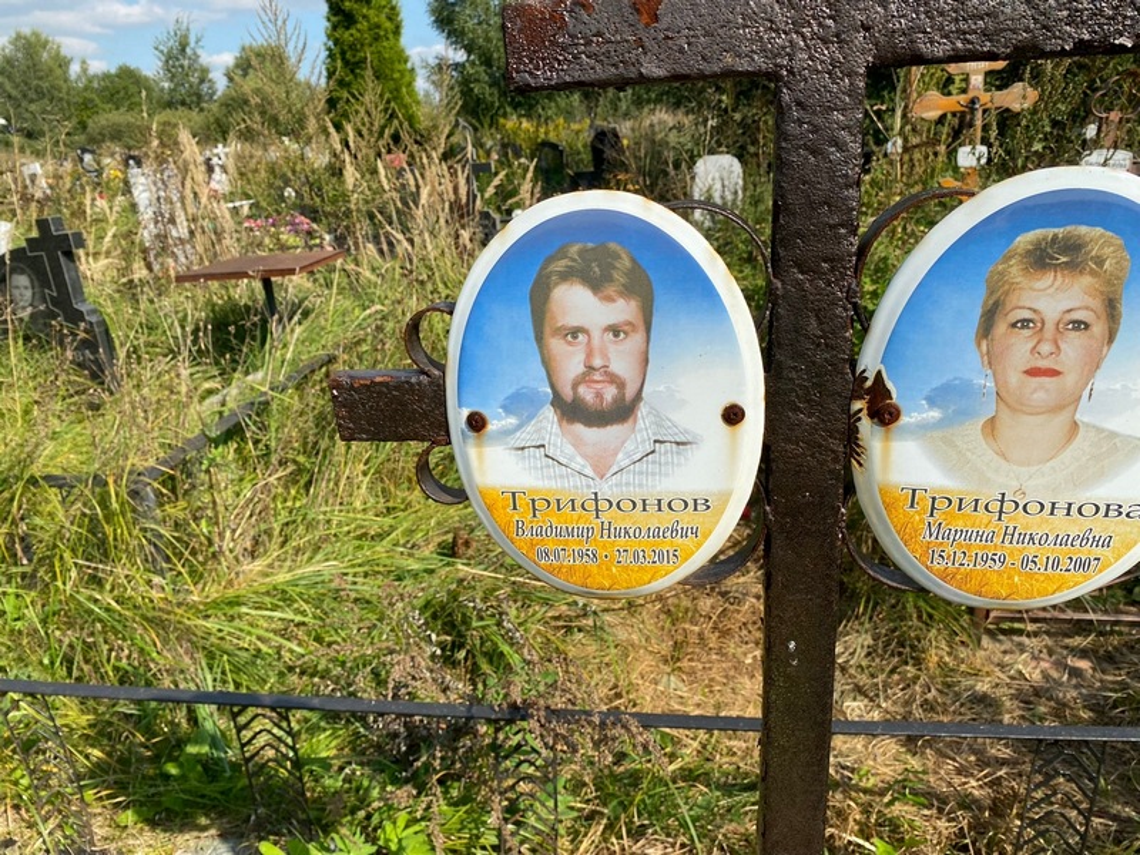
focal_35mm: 26
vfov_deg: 53.1
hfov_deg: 67.3
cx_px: 570
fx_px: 856
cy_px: 428
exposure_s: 1/2817
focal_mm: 4.25
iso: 32
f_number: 1.8
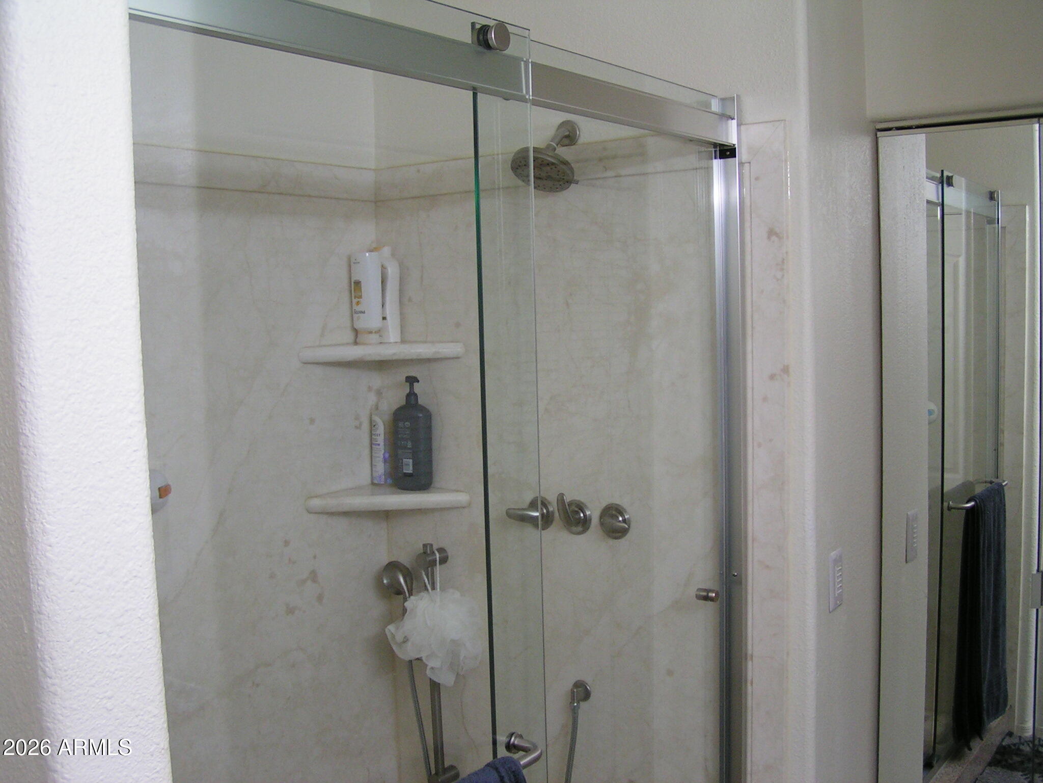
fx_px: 1145
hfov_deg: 49.0
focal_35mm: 38
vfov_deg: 37.7
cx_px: 522
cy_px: 392
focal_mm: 5.8
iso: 80
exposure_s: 1/40
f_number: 2.8
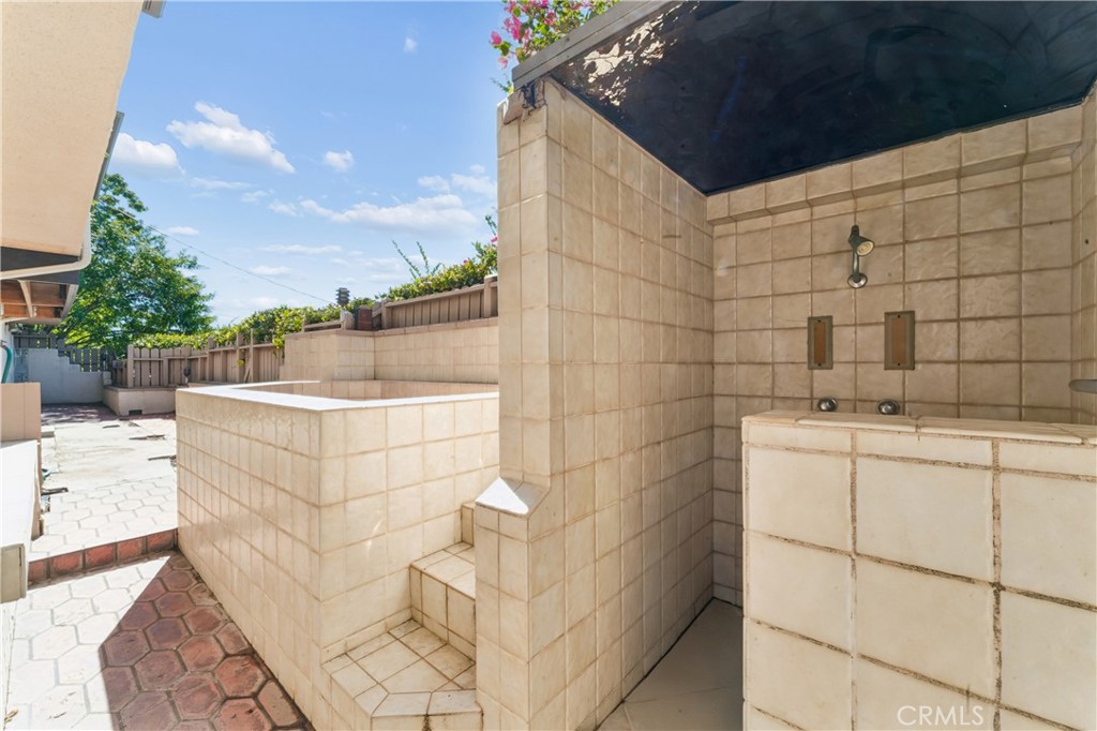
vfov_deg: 81.2
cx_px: 548
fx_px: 426
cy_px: 366
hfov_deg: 104.3
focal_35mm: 14
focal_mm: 14
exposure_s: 1/3.33
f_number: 22
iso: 100
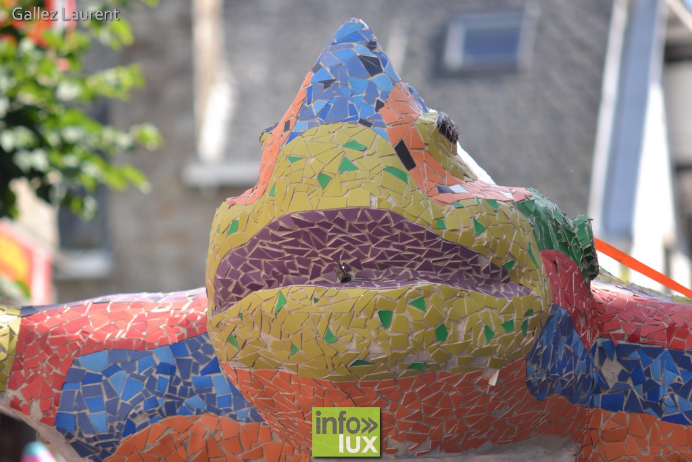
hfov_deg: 9.1
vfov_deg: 6.1
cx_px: 346
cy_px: 231
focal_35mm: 225
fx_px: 4325
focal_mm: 150
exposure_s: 1/400
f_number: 3.2
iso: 100
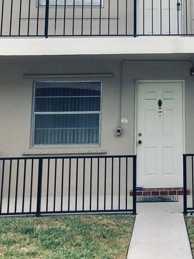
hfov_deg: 23.7
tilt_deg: +11.5
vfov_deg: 30.6
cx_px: 179
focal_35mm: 60
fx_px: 449
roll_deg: +1.2
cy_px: 22
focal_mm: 3.99
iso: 20
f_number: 1.8
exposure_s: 1/3425
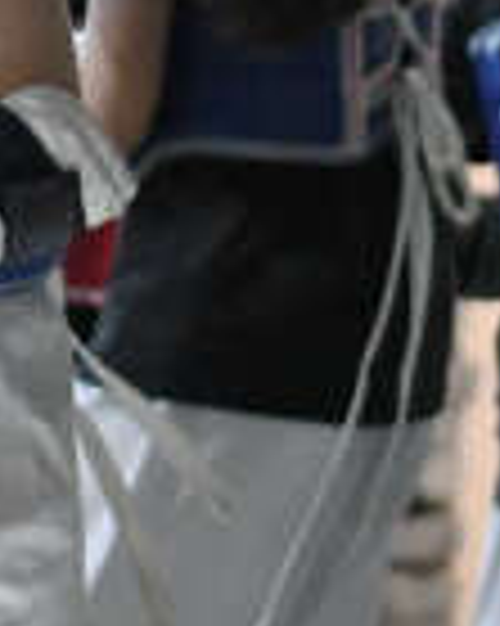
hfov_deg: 2.1
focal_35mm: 727
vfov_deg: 2.7
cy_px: 38
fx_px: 13463
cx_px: 1689
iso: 3200
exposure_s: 1/1000
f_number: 3.3
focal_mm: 70
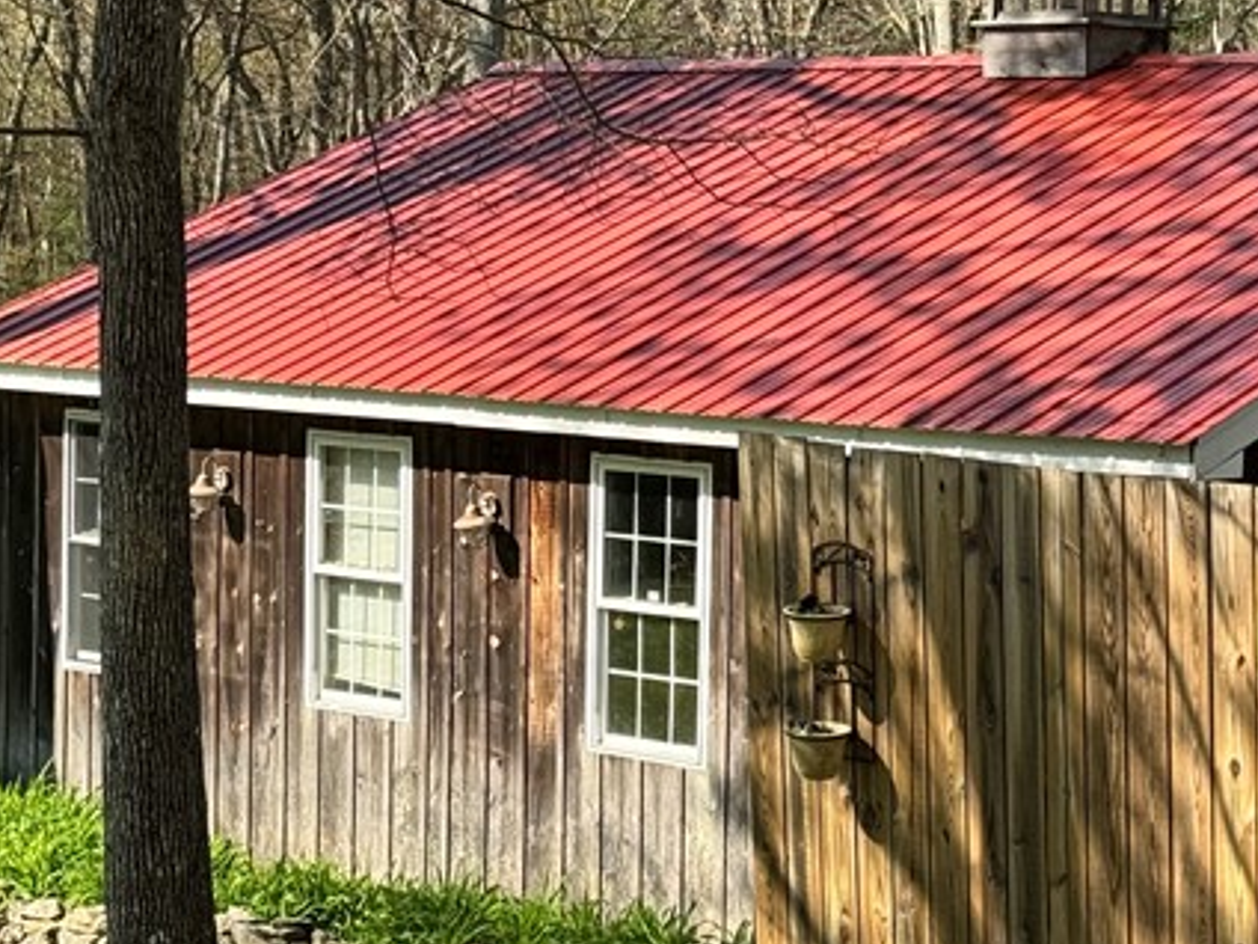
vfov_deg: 12.8
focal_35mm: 116
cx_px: 988
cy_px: 347
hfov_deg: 16.9
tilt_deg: -2.0
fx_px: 4216
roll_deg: -0.9
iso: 64
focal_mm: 6.76
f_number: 1.78
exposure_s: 1/1681
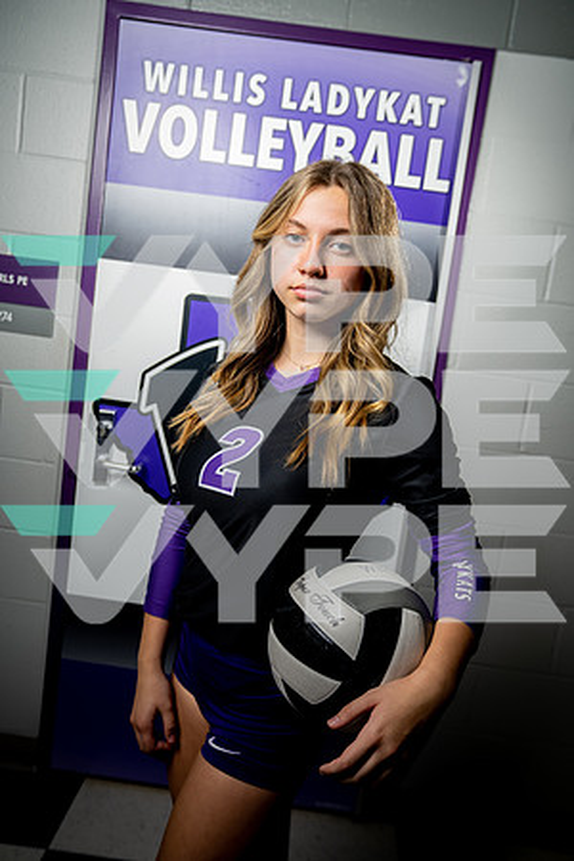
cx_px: 287
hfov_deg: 42.3
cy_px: 430
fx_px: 741
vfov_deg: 60.3
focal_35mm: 31
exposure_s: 1/250
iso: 200
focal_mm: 31
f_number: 4
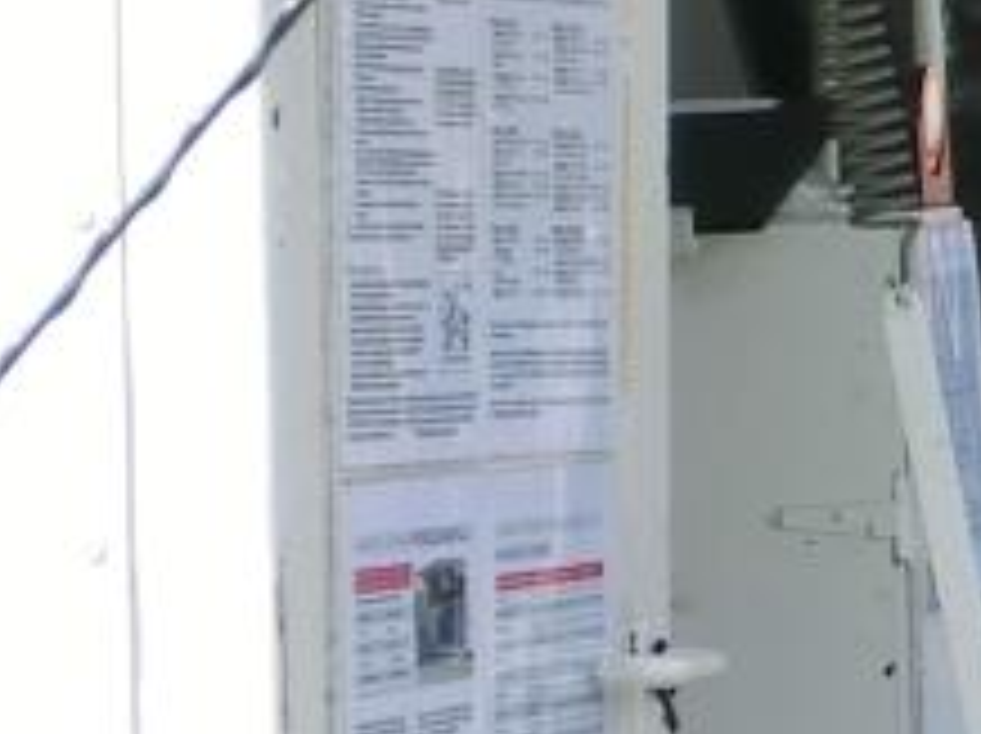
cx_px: 2223
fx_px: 11720
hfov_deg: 4.7
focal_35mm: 414
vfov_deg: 3.6
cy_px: 104
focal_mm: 15.51
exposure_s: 1/200
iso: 80
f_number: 5.1
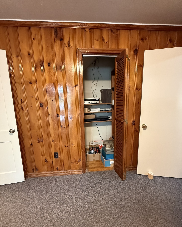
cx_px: 89
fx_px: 101
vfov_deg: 96.7
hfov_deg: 84.0
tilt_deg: -9.1
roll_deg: +1.6
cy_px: 119
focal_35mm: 15
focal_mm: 2.22
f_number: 2.2
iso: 640
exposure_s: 1/60
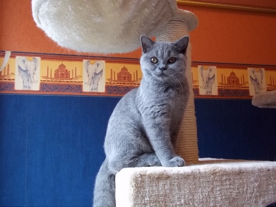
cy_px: 104
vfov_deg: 39.7
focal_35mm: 36
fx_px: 287
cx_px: 138
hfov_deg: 51.4
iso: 160
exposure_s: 1/25
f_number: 3.1
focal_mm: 6.5
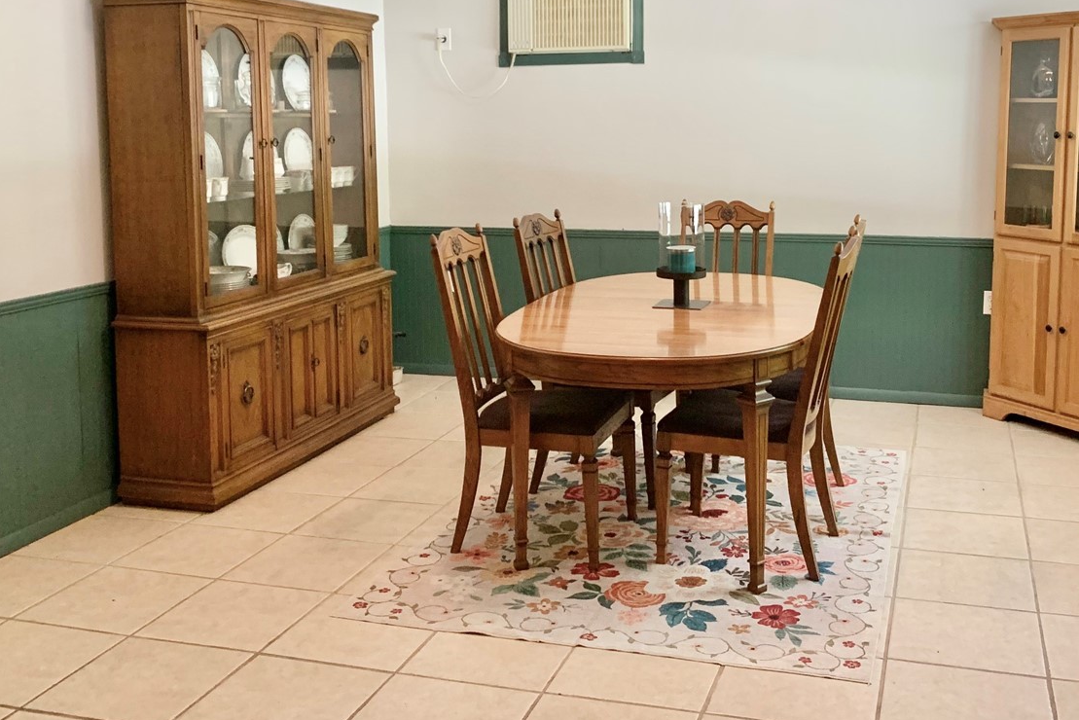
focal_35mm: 39
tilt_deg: -6.6
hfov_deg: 49.4
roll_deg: +0.2
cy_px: 234
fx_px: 1169
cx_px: 620
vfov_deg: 33.9
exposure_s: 1/60
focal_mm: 4.25
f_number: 1.8
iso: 160
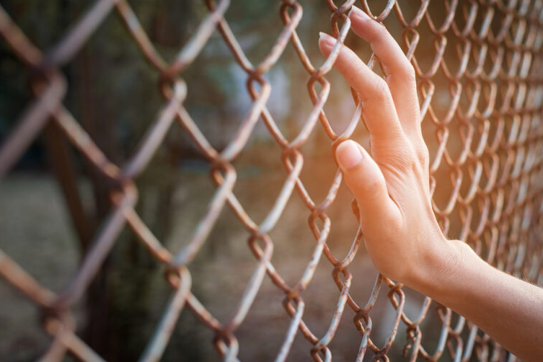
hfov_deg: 38.9
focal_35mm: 51
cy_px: 178
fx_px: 769
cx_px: 275
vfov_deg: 26.5
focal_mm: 50
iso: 200
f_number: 6.3
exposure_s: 1/125
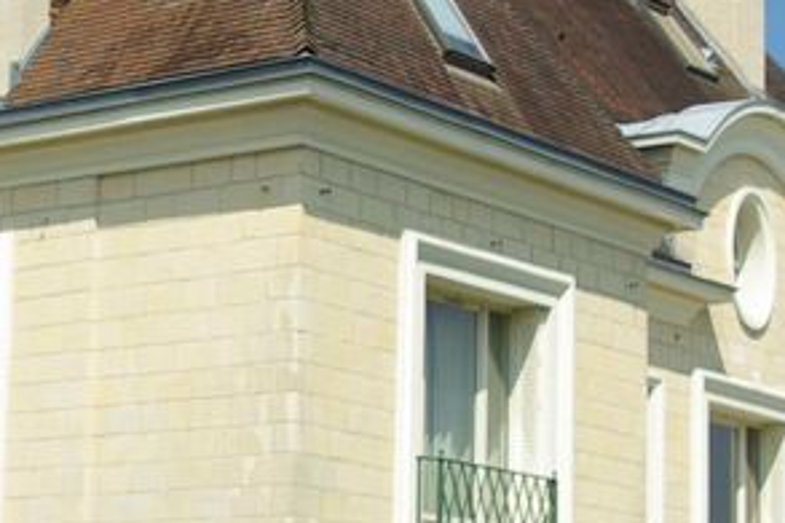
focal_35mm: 123
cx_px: 244
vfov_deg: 11.1
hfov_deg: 16.6
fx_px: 2680
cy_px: 186
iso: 100
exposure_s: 1/1000
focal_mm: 24
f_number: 4
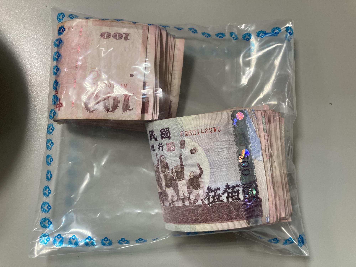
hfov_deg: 63.4
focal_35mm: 28
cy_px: 134
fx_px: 288
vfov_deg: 49.7
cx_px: 178
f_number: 1.8
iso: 125
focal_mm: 3.99
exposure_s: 1/60
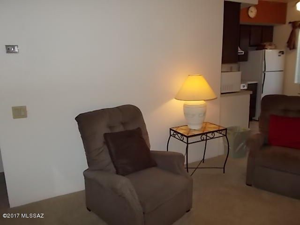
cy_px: 112
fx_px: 225
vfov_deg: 53.1
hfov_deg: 67.3
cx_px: 150
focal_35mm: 26
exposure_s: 1/25
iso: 200
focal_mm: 4.6
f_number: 3.2
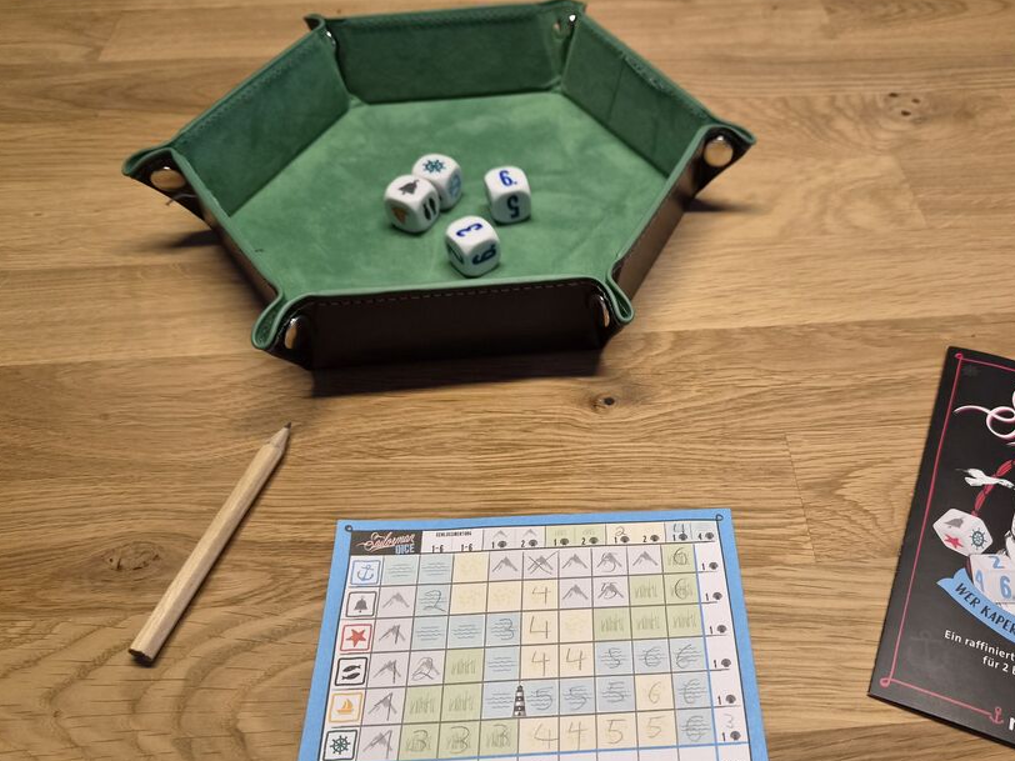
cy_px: 449
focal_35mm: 29
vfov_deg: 48.0
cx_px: 631
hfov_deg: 60.9
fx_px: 850
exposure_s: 1/100
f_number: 1.8
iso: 250
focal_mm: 5.4
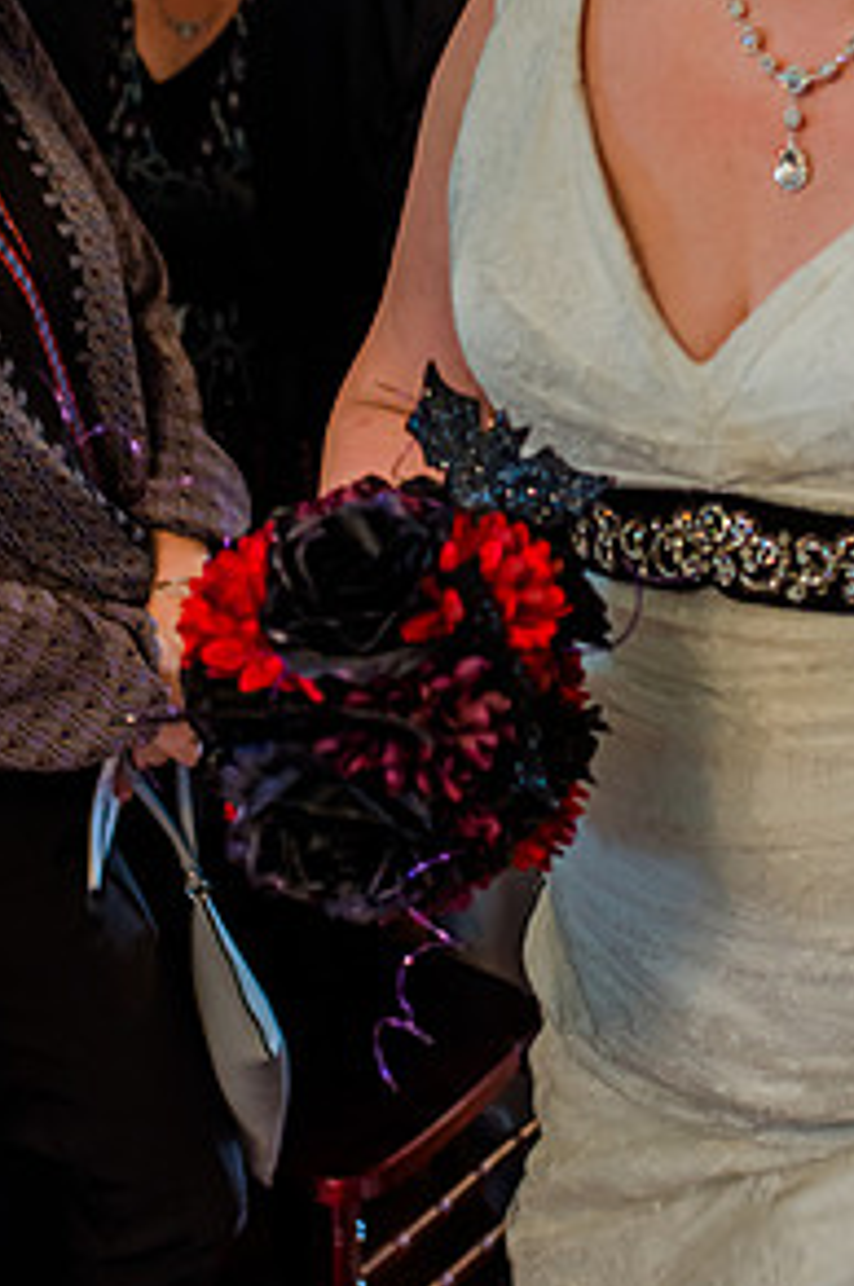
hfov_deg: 16.7
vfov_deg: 25.0
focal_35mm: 81
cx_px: 652
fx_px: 2889
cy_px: 511
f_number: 2.5
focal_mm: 35
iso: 800
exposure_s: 1/100
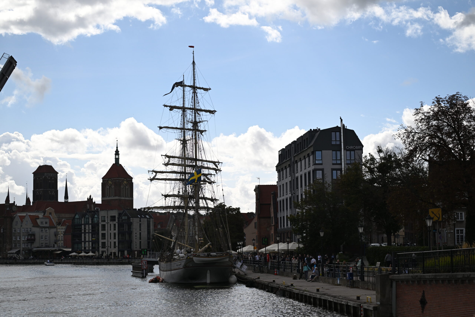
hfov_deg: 28.8
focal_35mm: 70
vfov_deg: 19.5
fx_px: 924
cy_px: 158
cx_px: 238
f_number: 4
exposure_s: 1/6400
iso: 400
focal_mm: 70
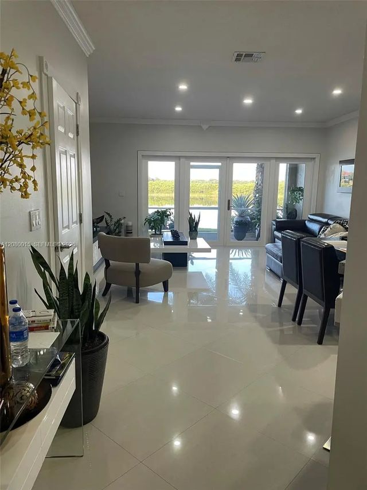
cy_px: 245
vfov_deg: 67.3
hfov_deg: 53.1
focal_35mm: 26
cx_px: 184
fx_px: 367
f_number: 1.6
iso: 200
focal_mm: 4.2
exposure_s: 1/60
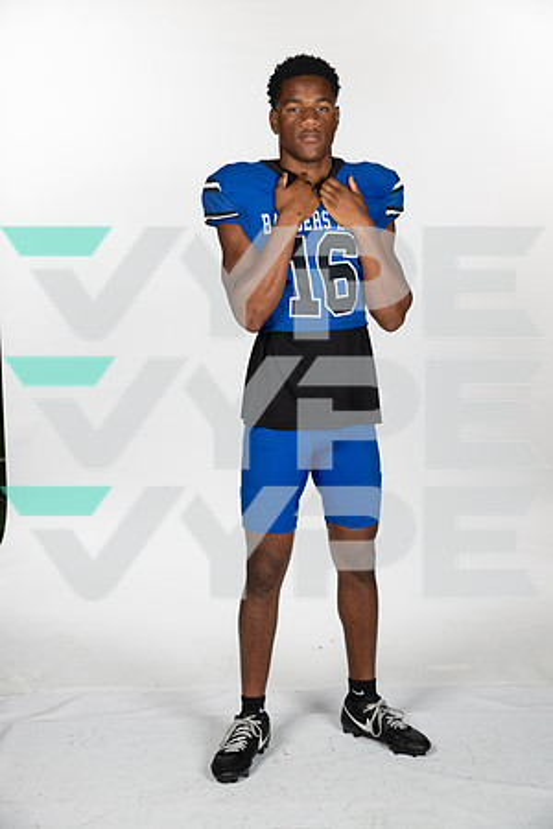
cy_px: 414
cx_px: 276
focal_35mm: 58
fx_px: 1336
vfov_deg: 34.5
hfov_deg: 23.4
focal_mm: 58
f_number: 7.1
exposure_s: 1/400
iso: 250
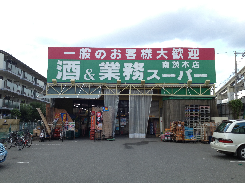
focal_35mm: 35
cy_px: 92
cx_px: 122
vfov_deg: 40.7
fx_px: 248
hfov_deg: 52.6
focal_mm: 4.28
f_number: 2.4
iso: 50
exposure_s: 1/424
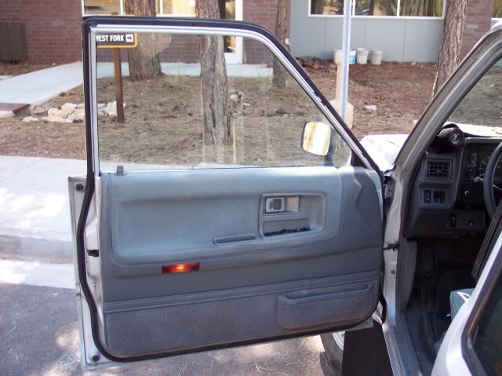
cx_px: 251
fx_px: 551
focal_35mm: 38
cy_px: 188
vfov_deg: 37.7
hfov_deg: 49.0
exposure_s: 1/125
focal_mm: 8
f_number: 2.8
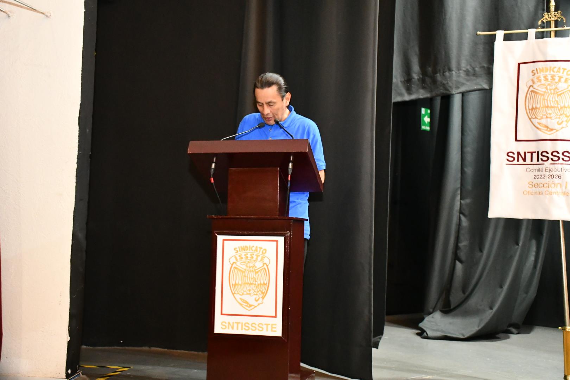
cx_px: 285
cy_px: 190
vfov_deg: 29.9
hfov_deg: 43.6
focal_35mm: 45
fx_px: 712
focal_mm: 30
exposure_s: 1/60
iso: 6400
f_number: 4
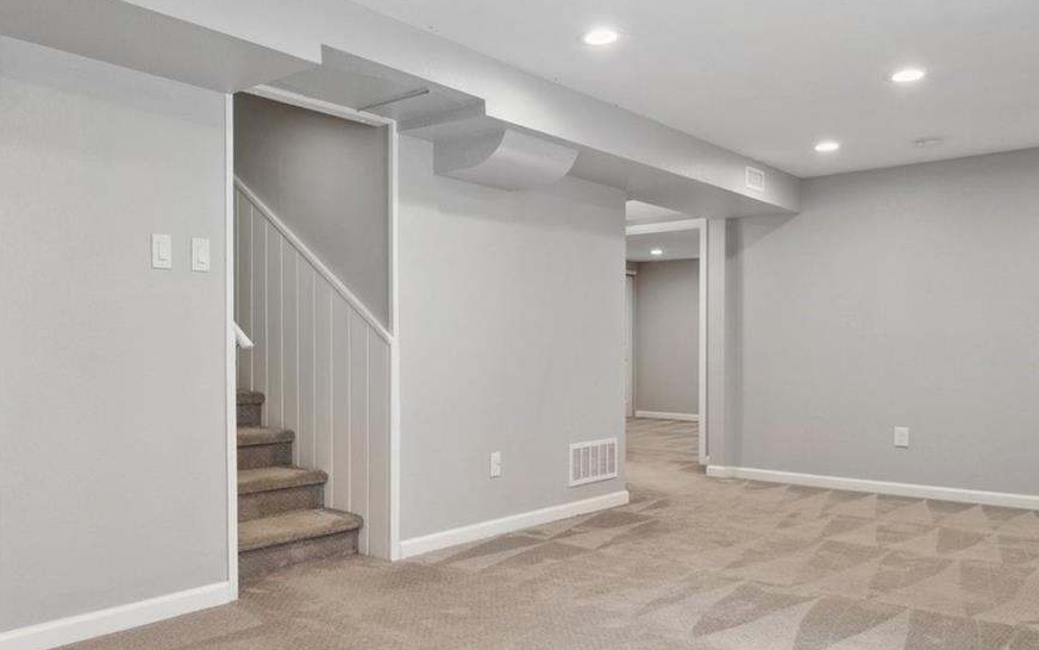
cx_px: 363
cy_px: 325
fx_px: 793
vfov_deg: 44.6
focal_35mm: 28
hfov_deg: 65.0
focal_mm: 10
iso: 400
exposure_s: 1/10
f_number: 8
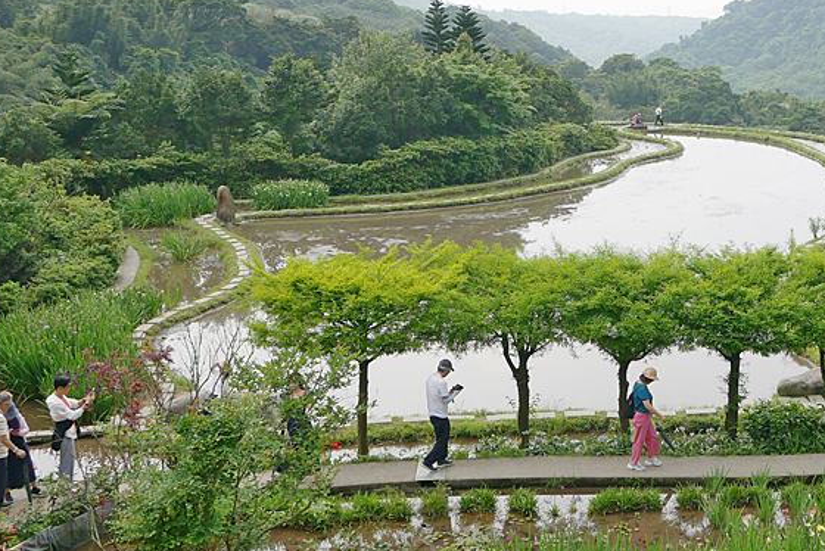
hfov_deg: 36.7
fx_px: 1192
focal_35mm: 52
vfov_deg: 25.8
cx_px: 672
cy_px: 170
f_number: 3.5
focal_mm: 14
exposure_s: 1/1000
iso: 200
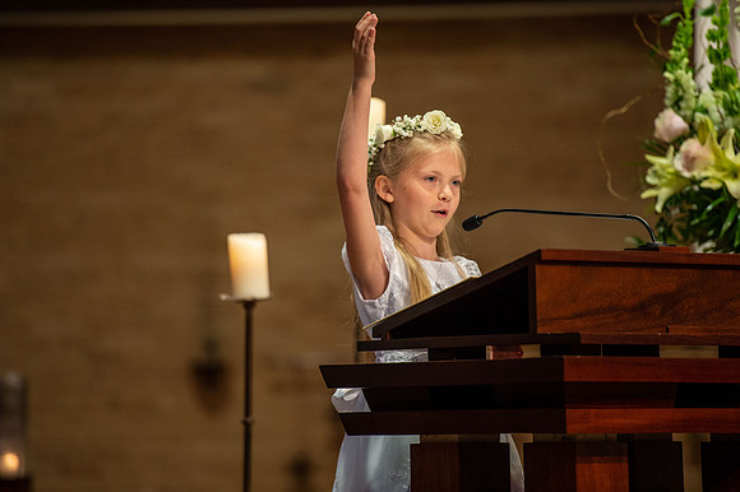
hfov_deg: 10.3
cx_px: 370
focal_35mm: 200
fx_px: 4109
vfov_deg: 6.9
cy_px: 246
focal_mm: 200
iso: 1600
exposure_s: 1/125
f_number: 3.2
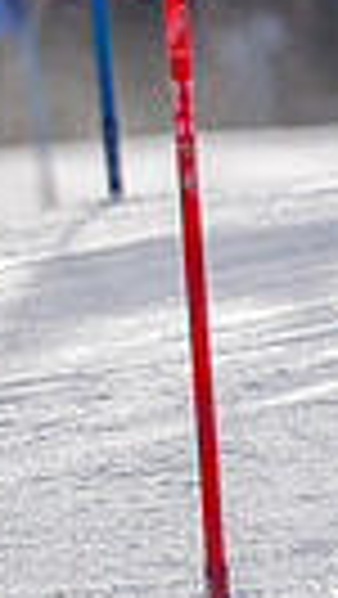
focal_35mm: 2016
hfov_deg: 0.6
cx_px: -708
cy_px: 373
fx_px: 32060
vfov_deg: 1.1
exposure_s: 1/5000
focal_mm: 440
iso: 640
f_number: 6
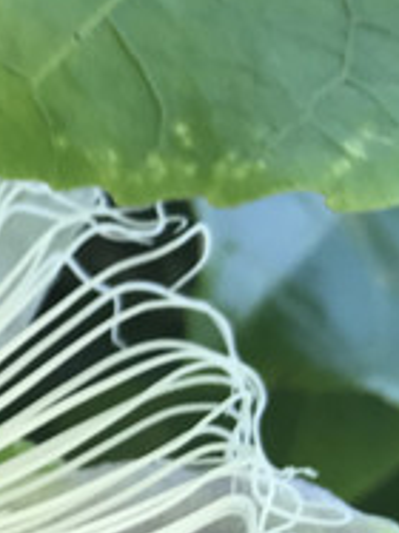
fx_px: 1846
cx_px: -351
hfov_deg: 11.3
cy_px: 510
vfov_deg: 16.2
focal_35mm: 120
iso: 20
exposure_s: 1/138
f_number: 1.8
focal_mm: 3.99
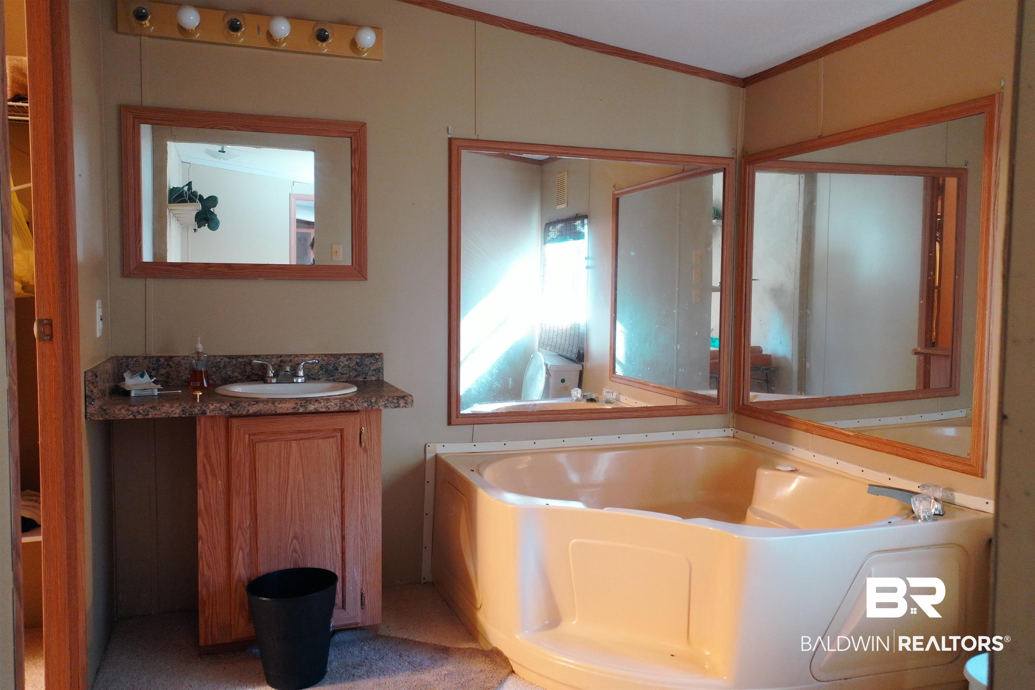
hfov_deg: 65.5
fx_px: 805
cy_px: 345
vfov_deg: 46.4
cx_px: 518
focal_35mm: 28
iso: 800
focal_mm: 10.26
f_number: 2.8
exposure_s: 1/8
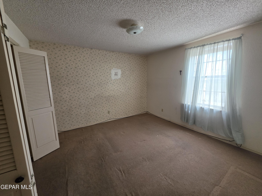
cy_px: 98
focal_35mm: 13
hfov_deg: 106.2
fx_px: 98
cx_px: 131
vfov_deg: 89.9
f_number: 1.9
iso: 100
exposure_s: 1/120
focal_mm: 2.2
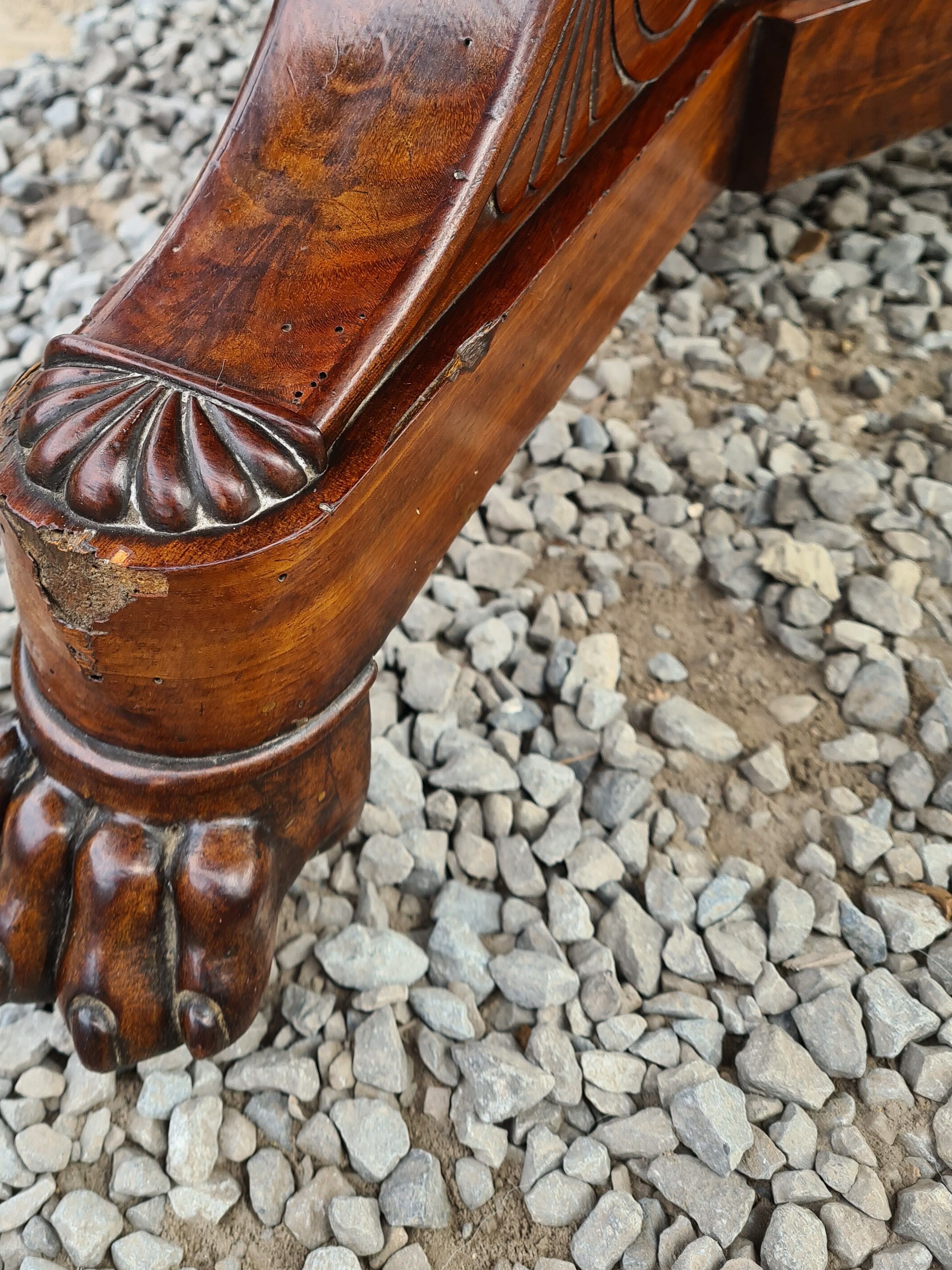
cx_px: 317
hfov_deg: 38.2
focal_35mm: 37
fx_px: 1357
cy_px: 389
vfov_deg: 49.0
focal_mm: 5.4
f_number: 1.8
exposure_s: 1/188
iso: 50
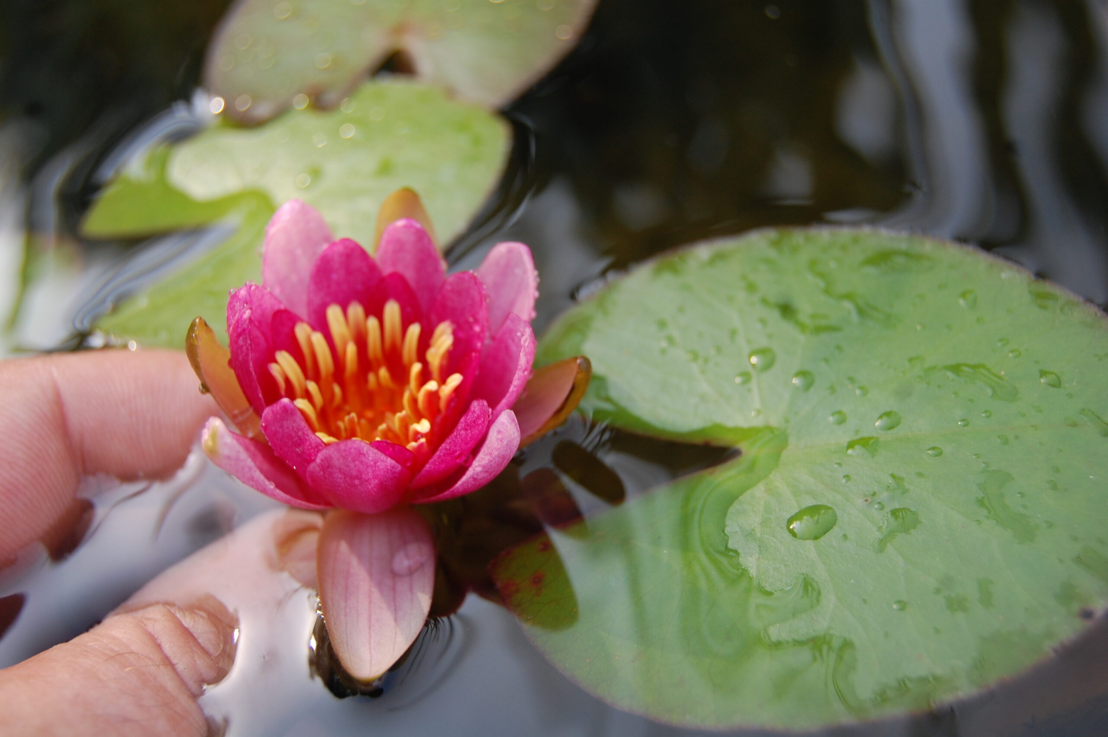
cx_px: 554
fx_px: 1614
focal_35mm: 52
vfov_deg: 25.7
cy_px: 368
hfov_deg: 37.9
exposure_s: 1/125
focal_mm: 35
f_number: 5.6
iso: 280
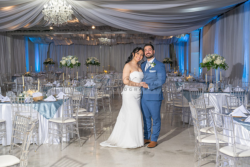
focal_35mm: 49
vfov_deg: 27.5
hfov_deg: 40.3
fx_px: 340
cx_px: 125
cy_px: 84
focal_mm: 49
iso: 320
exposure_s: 1/160
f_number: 4.5
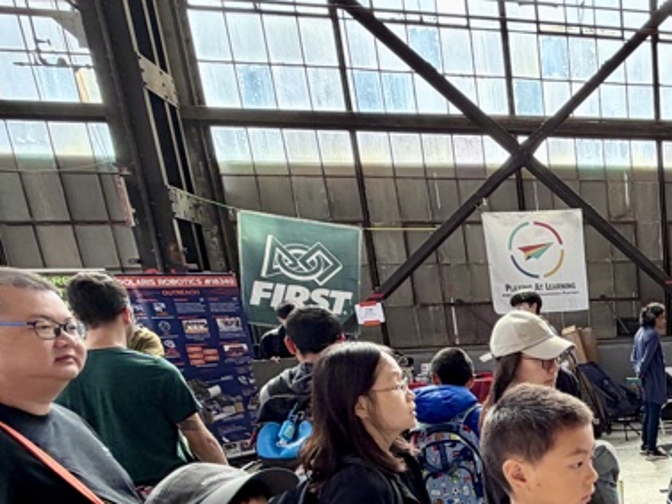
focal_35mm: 38
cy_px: 508
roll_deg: +1.4
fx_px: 738
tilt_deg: -16.6
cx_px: 733
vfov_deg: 34.3
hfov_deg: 40.1
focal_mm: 2.22
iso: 100
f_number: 2.2
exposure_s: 1/121
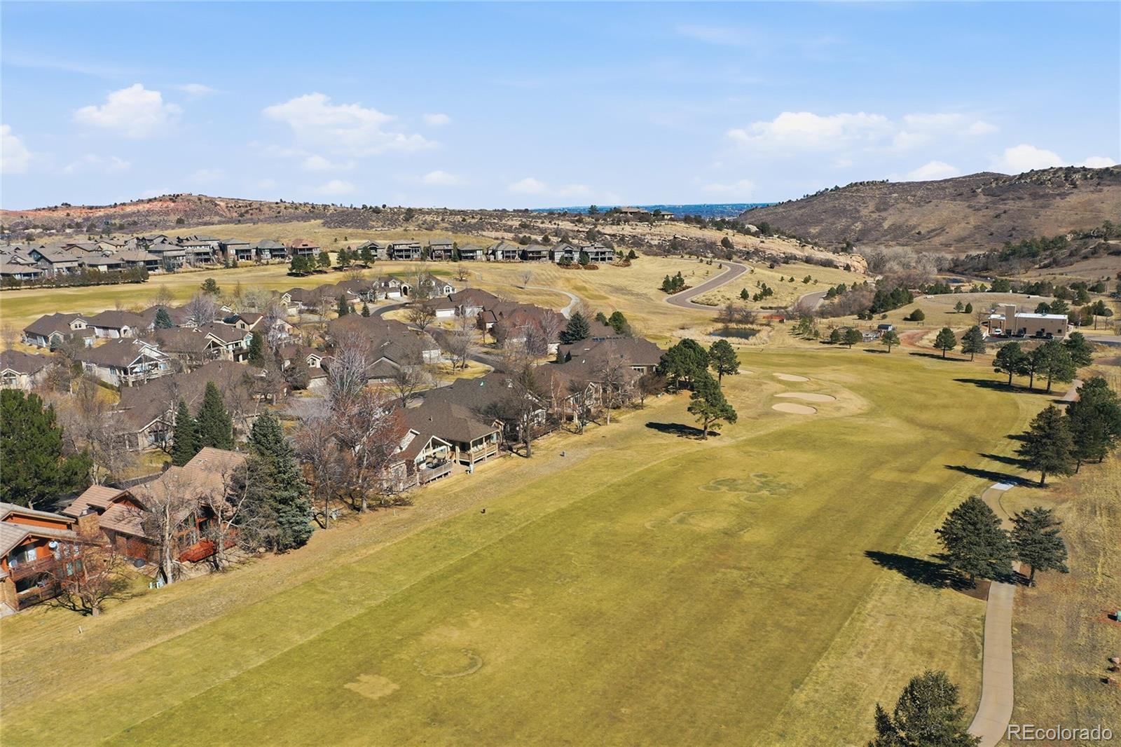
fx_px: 872
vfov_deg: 46.4
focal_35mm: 28
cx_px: 560
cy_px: 374
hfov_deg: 65.5
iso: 100
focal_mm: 10.3
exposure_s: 1/640
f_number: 6.3
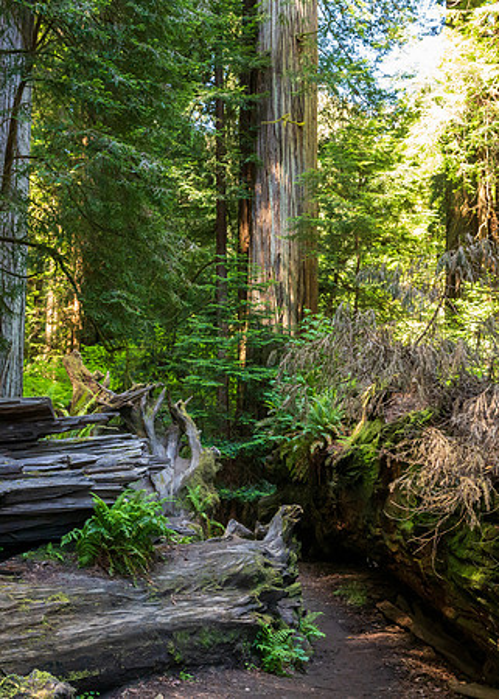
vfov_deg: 41.1
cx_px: 298
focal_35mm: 47
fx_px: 932
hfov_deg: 29.9
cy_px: 350
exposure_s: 1/125
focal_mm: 32
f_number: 9
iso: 6400
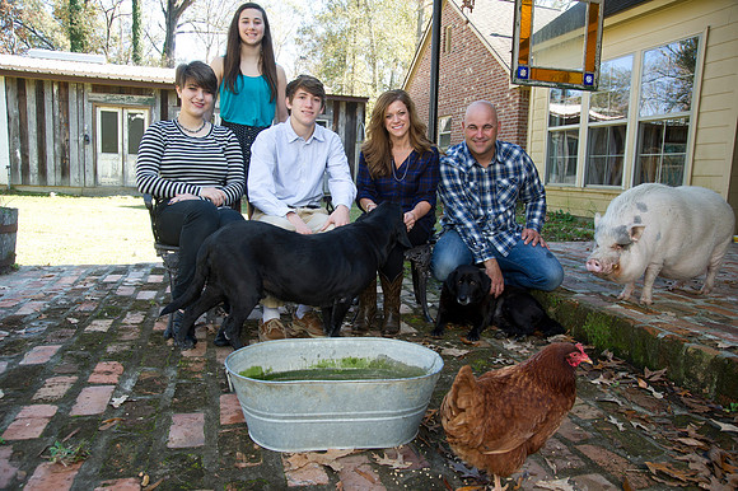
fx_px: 492
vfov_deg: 53.1
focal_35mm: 24
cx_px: 369
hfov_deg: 73.8
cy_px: 246
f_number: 7.1
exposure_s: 1/100
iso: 400
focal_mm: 24
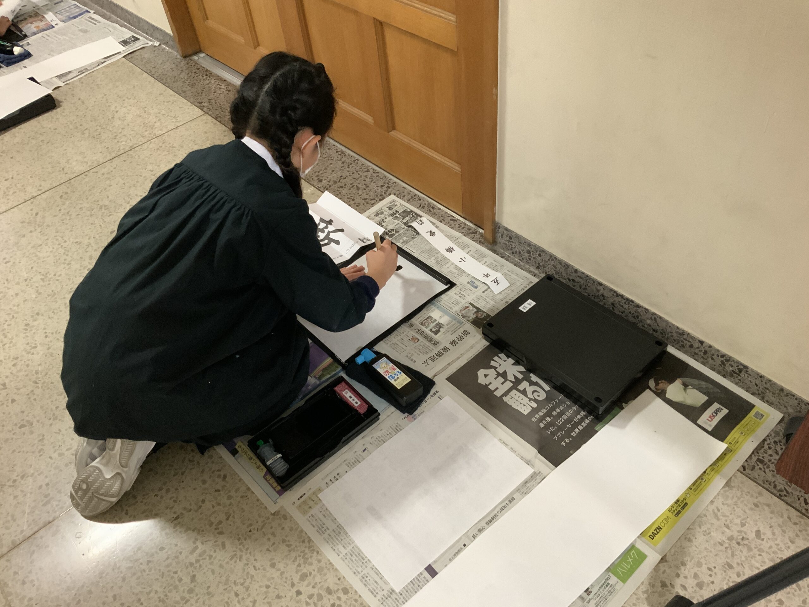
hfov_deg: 61.7
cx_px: 404
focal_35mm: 29
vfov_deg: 48.2
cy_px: 304
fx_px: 678
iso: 200
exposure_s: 1/40
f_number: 1.8
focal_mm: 3
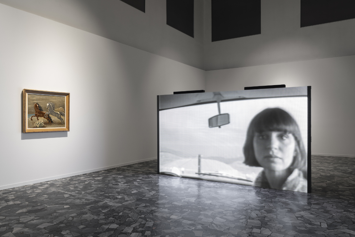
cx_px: 164
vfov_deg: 47.9
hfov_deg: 67.3
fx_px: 266
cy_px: 118
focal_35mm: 27
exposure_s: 1.6
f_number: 11
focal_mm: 25
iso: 100
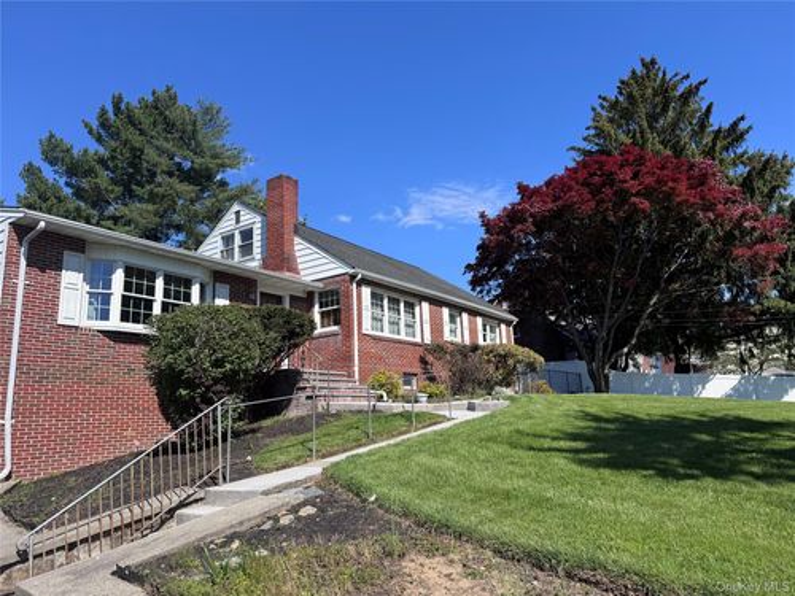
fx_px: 551
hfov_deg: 71.6
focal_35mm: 24
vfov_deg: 56.8
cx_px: 398
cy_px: 298
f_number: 1.78
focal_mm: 6.76
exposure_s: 1/3802
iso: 80
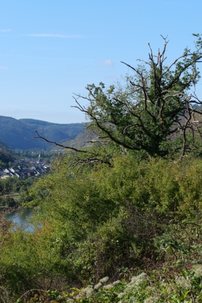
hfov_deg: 15.3
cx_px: 39
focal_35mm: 89
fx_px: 749
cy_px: 147
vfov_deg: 22.9
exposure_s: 1/320
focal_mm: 30
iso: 200
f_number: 8
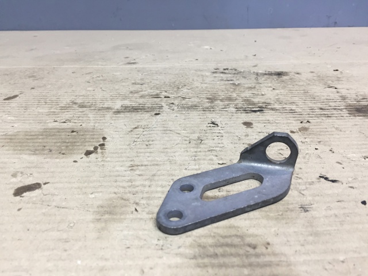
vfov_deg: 48.2
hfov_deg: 61.7
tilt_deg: -26.1
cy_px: 138
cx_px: 184
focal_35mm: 29
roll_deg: -1.9
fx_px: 308
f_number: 2.2
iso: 50
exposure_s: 1/33
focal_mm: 4.15
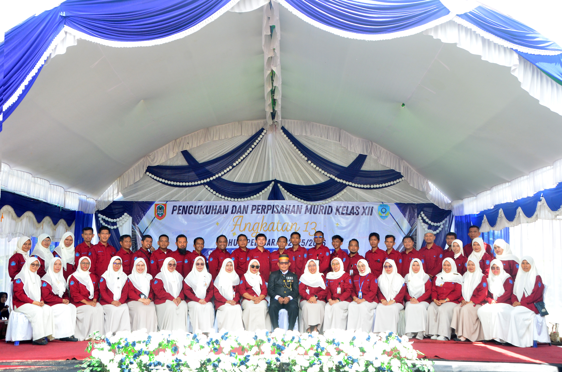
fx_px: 584
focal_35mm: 38
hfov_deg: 51.4
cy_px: 186
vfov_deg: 35.3
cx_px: 281
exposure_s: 1/125
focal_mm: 25
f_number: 9
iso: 500
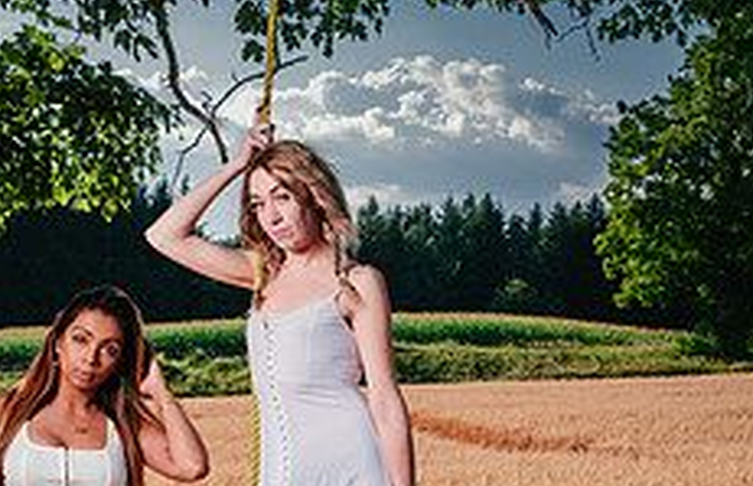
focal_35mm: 68
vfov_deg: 19.4
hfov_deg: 29.9
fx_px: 1408
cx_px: 417
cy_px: 370
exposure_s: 1/125
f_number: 4
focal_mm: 32
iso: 50
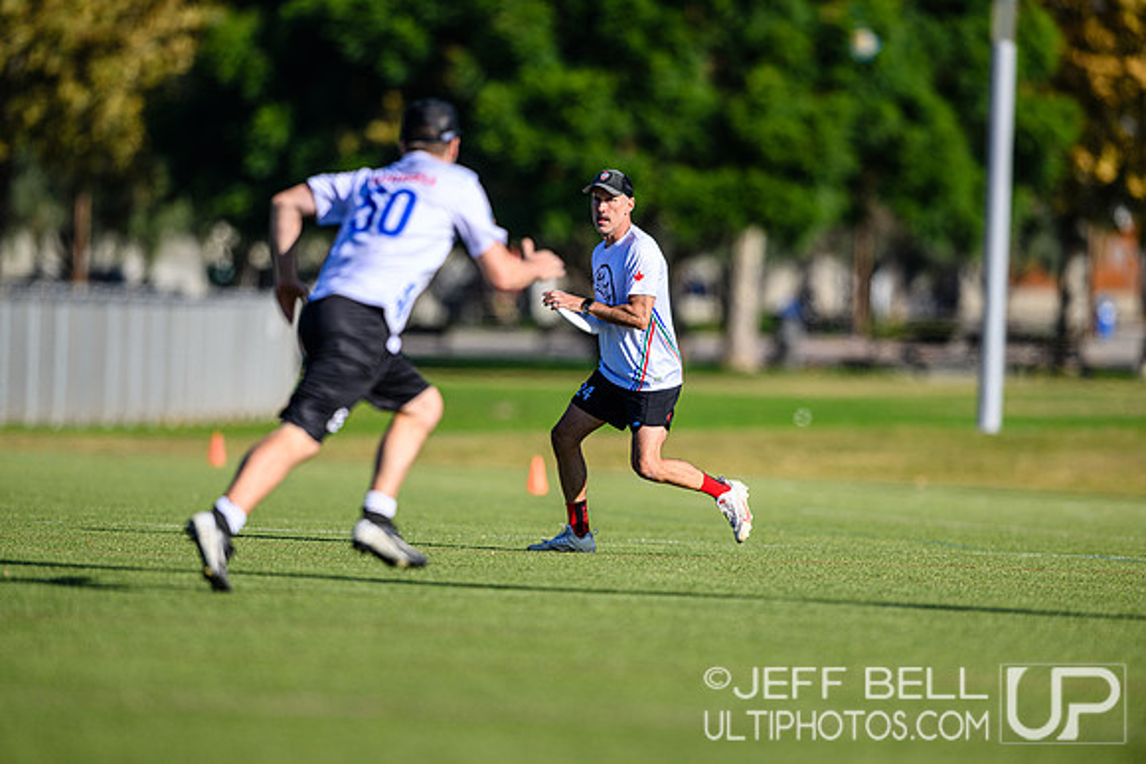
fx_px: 12736
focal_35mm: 400
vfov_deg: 3.4
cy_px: 382
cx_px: 573
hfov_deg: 5.2
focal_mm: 400
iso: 100
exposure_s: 1/1600
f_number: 3.2
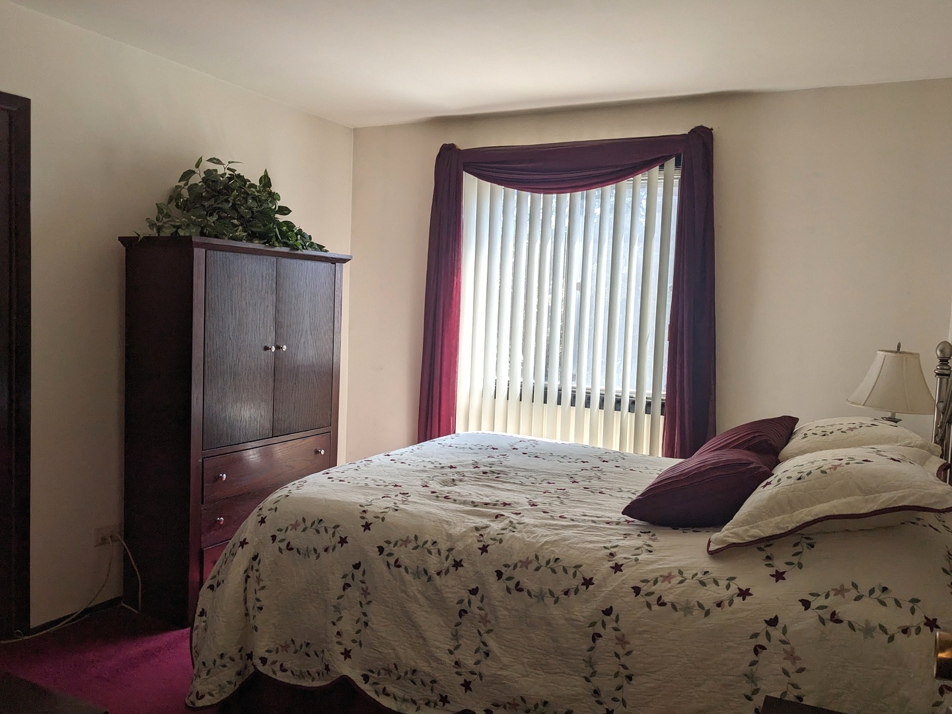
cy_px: 357
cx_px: 476
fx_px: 742
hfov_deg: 65.3
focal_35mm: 27
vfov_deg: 51.3
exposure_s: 1/156
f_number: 1.73
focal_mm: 4.38
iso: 55
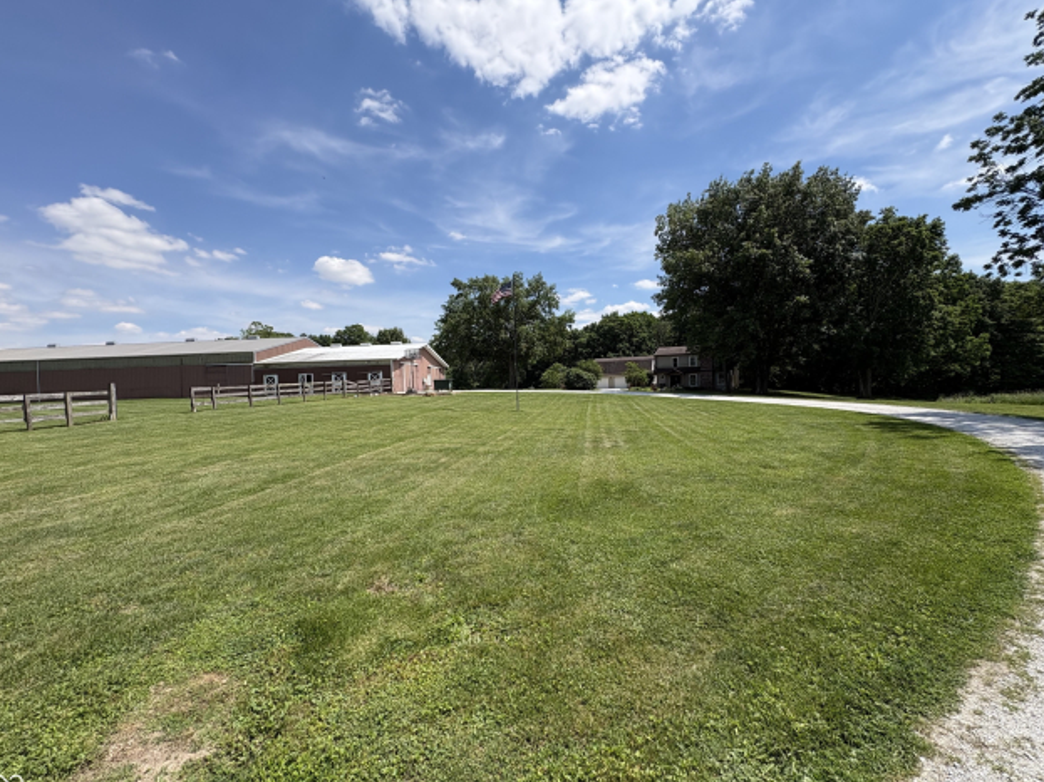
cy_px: 388
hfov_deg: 98.2
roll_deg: +0.5
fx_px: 452
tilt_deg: +0.8
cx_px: 534
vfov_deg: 81.7
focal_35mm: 15
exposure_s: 1/1748
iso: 50
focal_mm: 2.22
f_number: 2.2
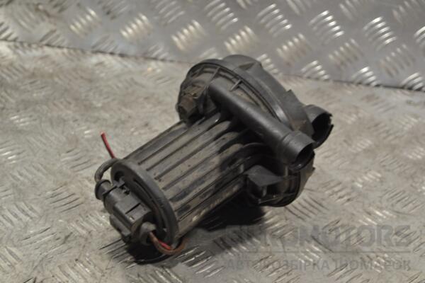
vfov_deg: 20.2
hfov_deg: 29.9
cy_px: 142
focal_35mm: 68
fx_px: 797
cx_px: 212
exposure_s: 1/30
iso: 220
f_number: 5.3
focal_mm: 45
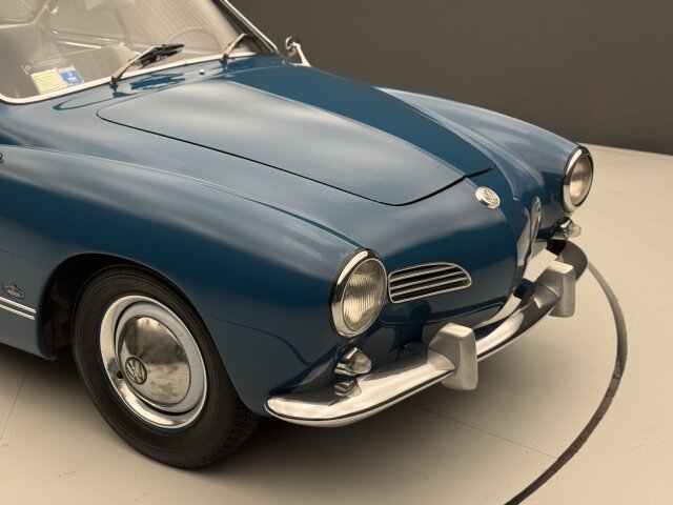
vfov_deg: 30.3
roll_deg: -0.6
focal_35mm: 48
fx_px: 933
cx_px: 336
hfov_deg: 39.7
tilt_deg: -20.2
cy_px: 252
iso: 160
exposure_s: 1/99
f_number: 1.78
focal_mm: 6.76
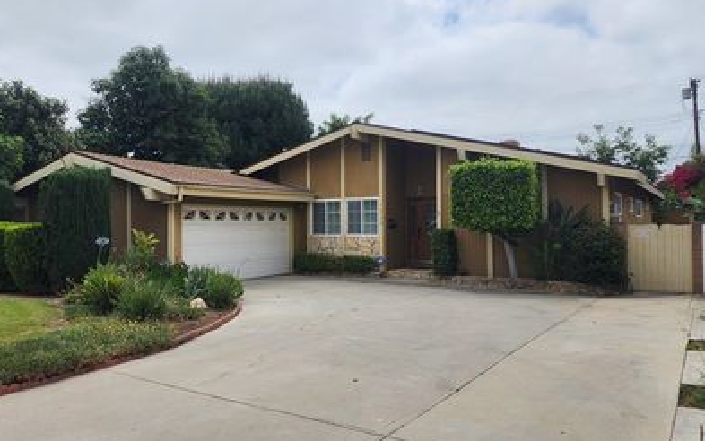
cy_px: 212
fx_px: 596
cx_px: 321
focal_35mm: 31
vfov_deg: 40.6
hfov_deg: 61.1
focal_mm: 6.4
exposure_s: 1/1930
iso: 12
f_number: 1.8
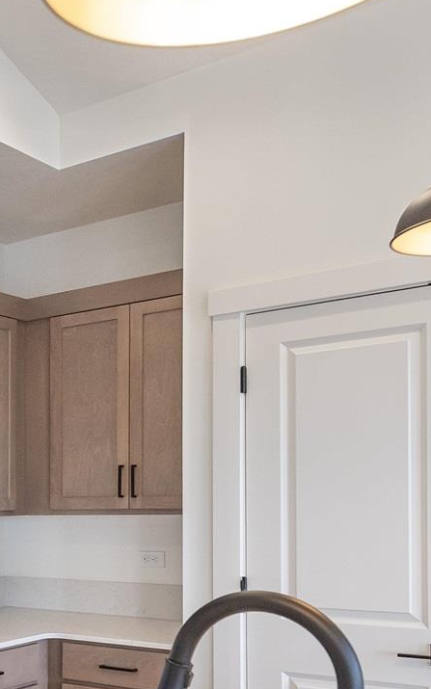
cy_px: 591
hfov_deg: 24.3
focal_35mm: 46
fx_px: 864
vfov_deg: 40.9
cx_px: -136
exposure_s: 1/200
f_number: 4.5
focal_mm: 14
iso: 1250
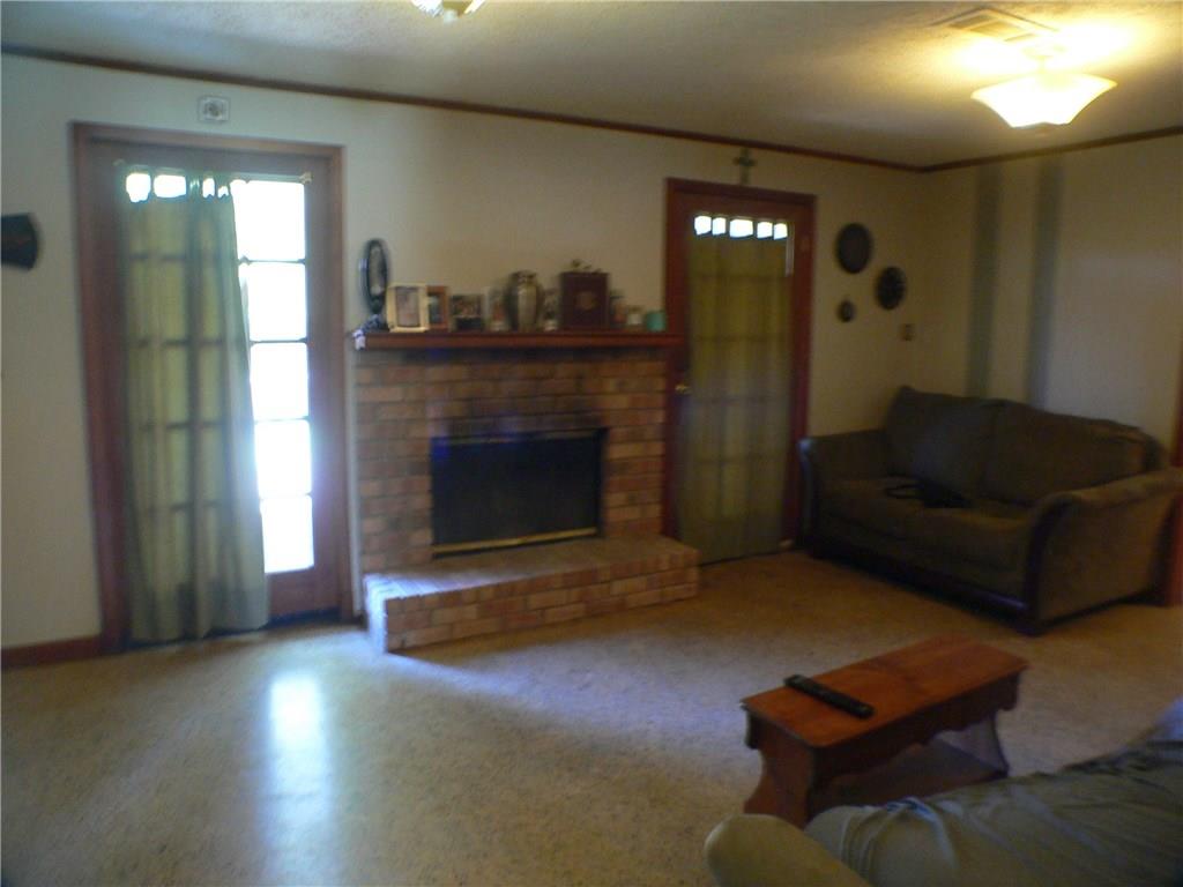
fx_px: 1230
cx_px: 592
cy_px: 444
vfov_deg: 39.7
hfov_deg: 51.4
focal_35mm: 36
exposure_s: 1/4
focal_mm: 6
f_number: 2.8
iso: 200
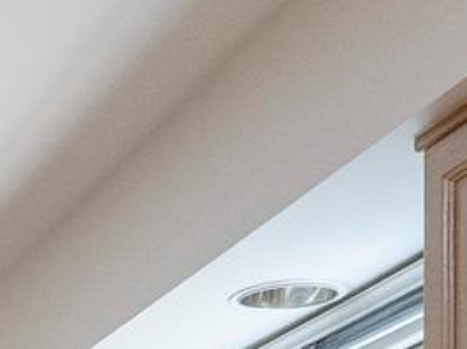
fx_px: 1496
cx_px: -522
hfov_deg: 14.2
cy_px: 801
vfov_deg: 11.4
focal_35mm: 111
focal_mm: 10
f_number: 4
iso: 640
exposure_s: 1/250
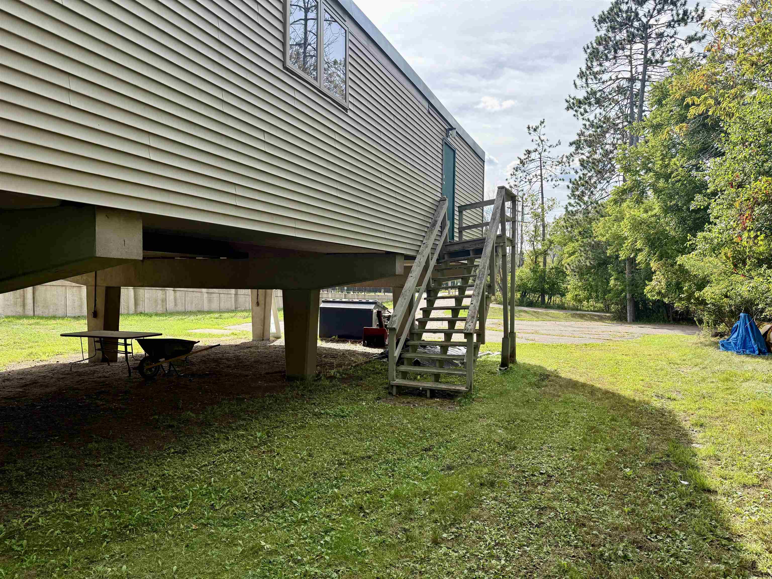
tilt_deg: -2.4
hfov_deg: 71.6
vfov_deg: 56.8
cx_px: 386
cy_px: 290
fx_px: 535
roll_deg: -0.3
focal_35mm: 24
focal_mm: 6.76
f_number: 1.78
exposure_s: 1/1901
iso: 100
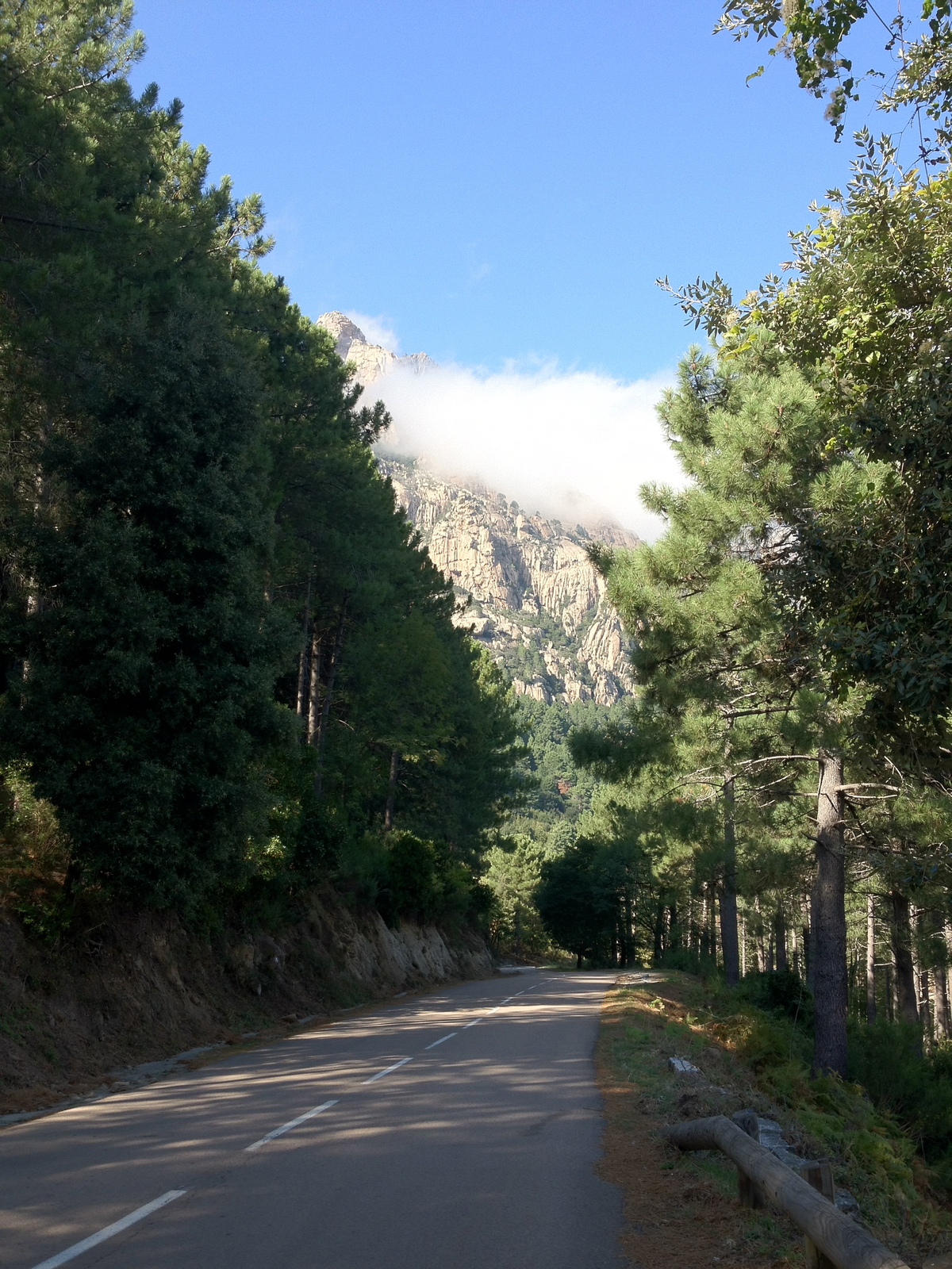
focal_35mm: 35
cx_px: 476
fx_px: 1283
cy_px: 634
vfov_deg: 52.6
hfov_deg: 40.7
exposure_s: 1/569
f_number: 2.4
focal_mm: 4.28
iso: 64
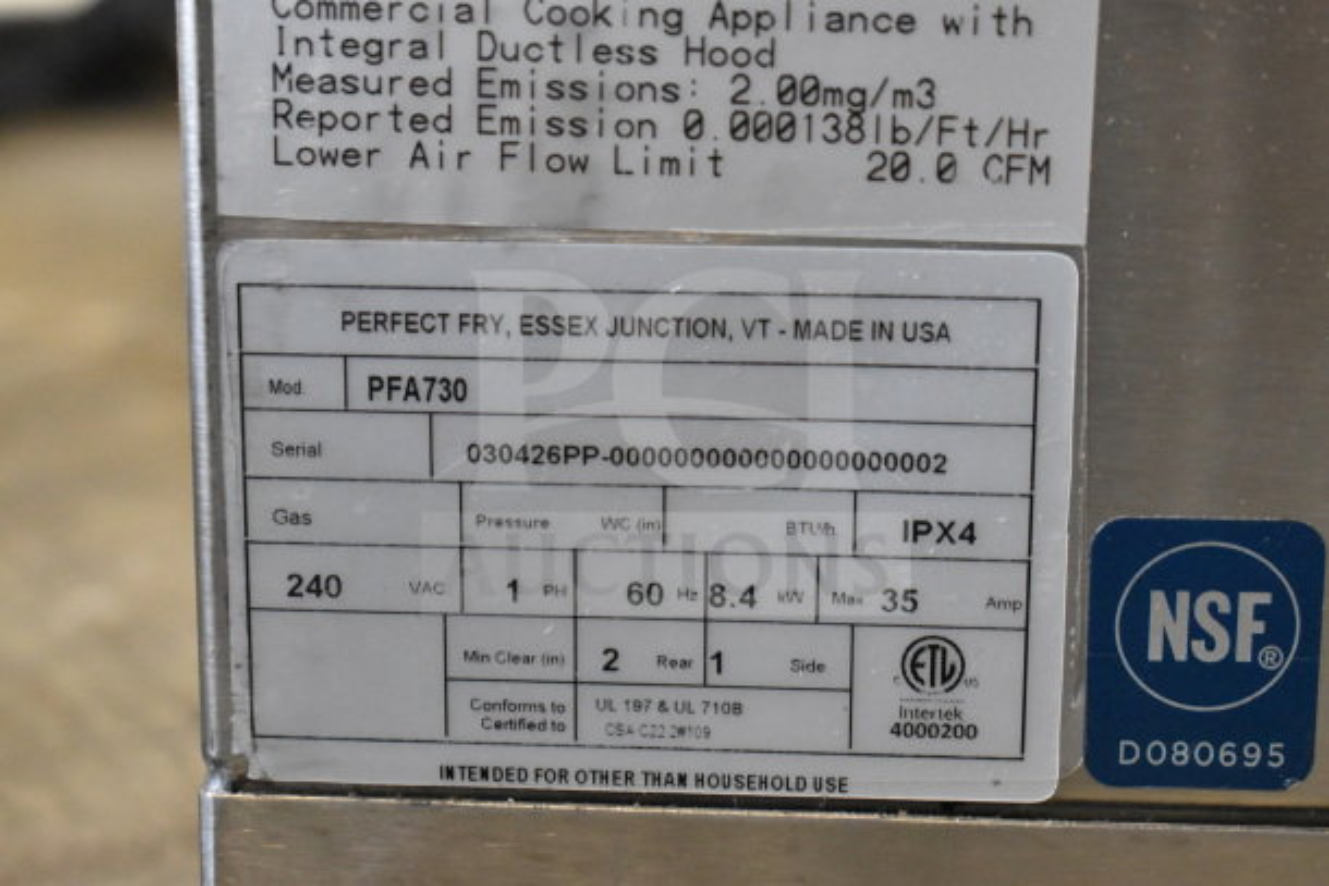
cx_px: 664
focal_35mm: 72
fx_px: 2658
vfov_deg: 18.9
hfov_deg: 28.1
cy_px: 443
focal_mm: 48
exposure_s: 1/80
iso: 5600
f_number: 5.3
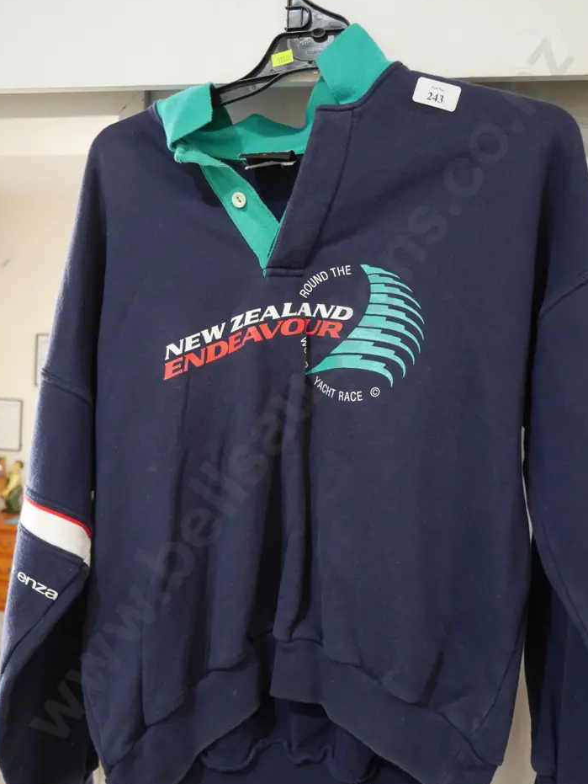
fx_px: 747
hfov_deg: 43.0
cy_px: 392
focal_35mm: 33
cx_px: 301
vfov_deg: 55.3
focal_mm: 15
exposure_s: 1/60
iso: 1250
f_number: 3.6
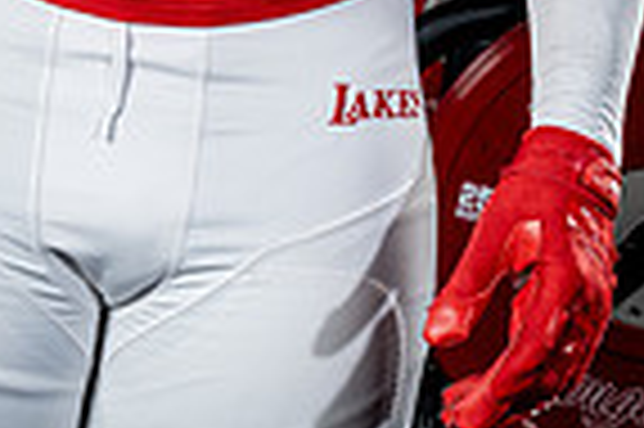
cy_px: -505
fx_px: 3270
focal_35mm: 183
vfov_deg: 7.1
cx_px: 216
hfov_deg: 11.2
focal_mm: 58
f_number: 9
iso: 640
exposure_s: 1/250
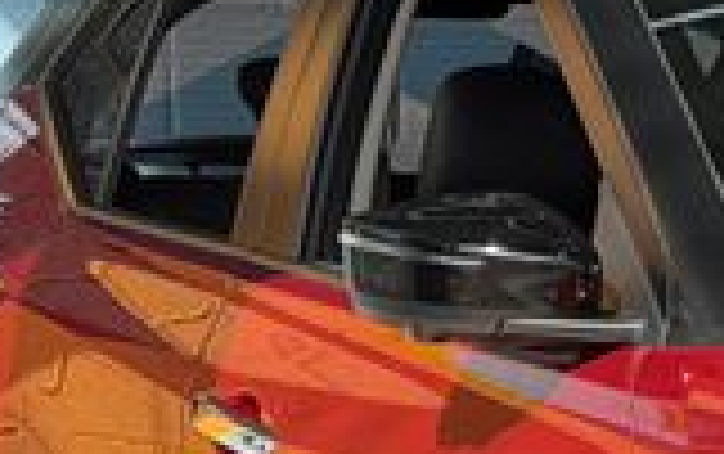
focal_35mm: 242
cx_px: 1264
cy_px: 697
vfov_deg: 5.4
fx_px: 4780
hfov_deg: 8.4
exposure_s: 1/2088
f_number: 1.78
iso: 80
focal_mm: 6.76
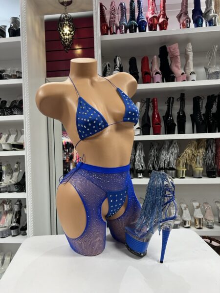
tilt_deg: +0.1
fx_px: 220
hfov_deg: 53.1
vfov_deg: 67.3
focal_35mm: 26
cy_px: 146
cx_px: 110
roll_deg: +2.6
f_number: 1.5
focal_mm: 5.7
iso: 125
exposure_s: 1/60
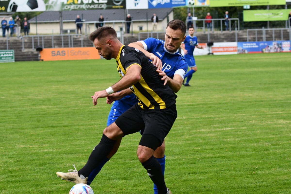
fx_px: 970
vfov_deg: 11.4
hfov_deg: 17.1
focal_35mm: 120
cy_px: 97
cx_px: 146
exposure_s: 1/1000
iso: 1400
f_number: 4.5
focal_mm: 80
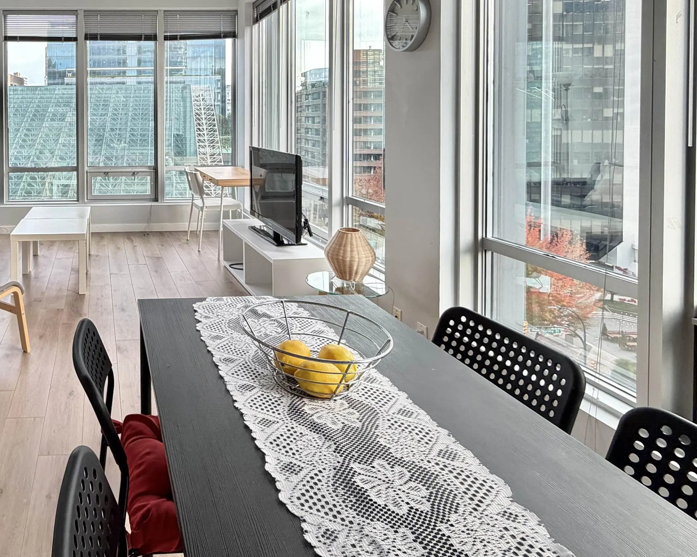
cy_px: 129
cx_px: 121
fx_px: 495
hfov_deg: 63.1
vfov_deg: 55.5
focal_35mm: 24
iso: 200
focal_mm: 2.22
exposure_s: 1/120
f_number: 2.2
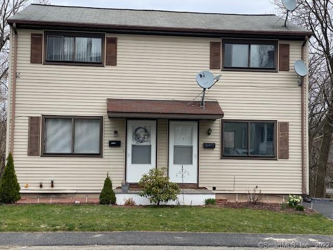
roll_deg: -1.3
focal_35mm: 52
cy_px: 125
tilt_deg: +1.2
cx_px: 166
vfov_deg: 28.0
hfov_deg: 36.8
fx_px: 500
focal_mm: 6
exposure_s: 1/516
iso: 20
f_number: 2
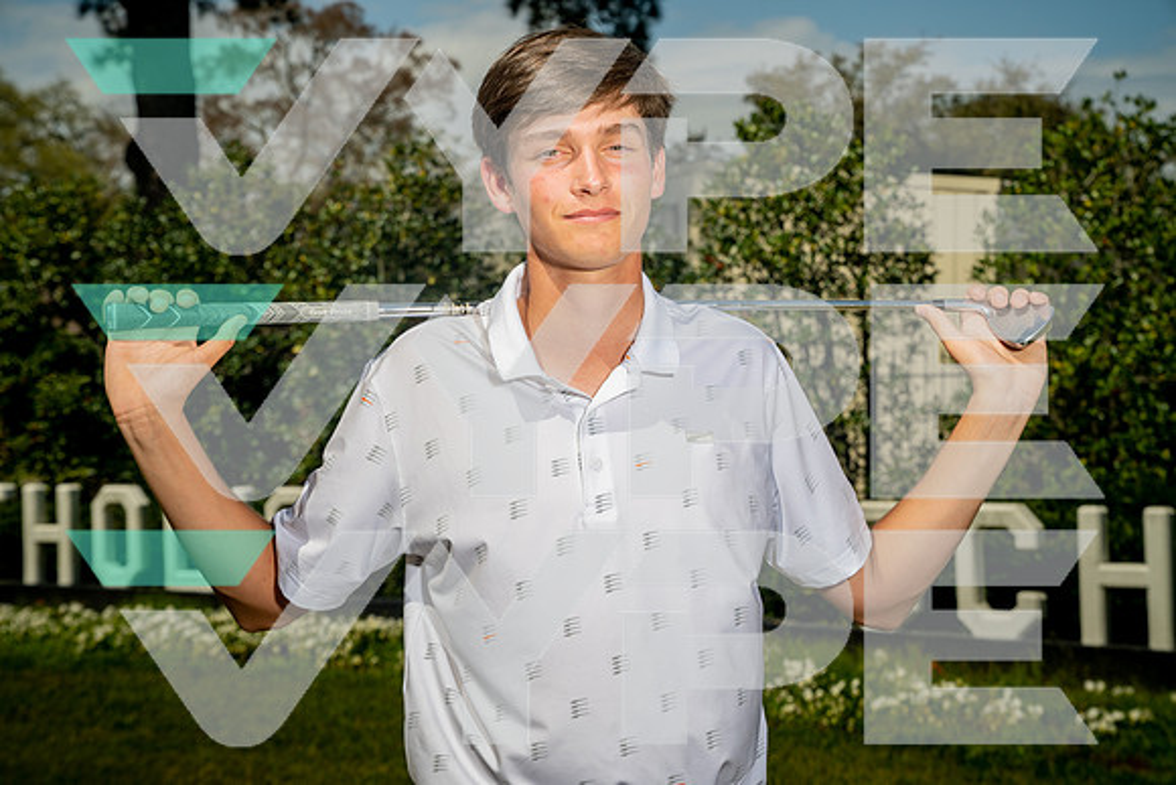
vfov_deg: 19.5
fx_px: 2287
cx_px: 588
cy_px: 392
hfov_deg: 28.8
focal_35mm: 70
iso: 100
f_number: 8
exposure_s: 1/250
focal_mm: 70
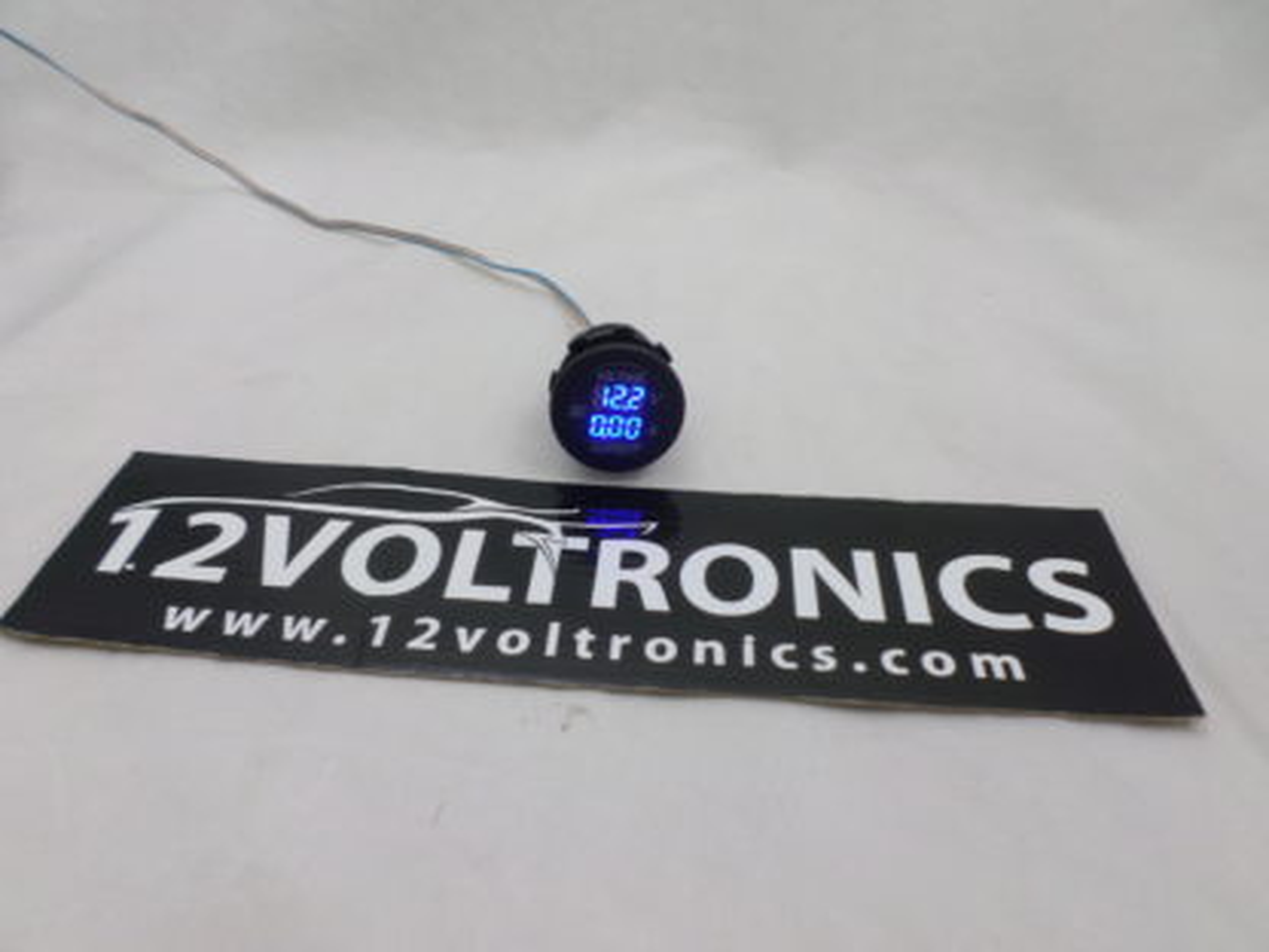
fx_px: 916
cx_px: 634
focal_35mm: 25
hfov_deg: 69.4
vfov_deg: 54.9
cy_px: 476
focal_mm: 4.5
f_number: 2.5
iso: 100
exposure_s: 1/30
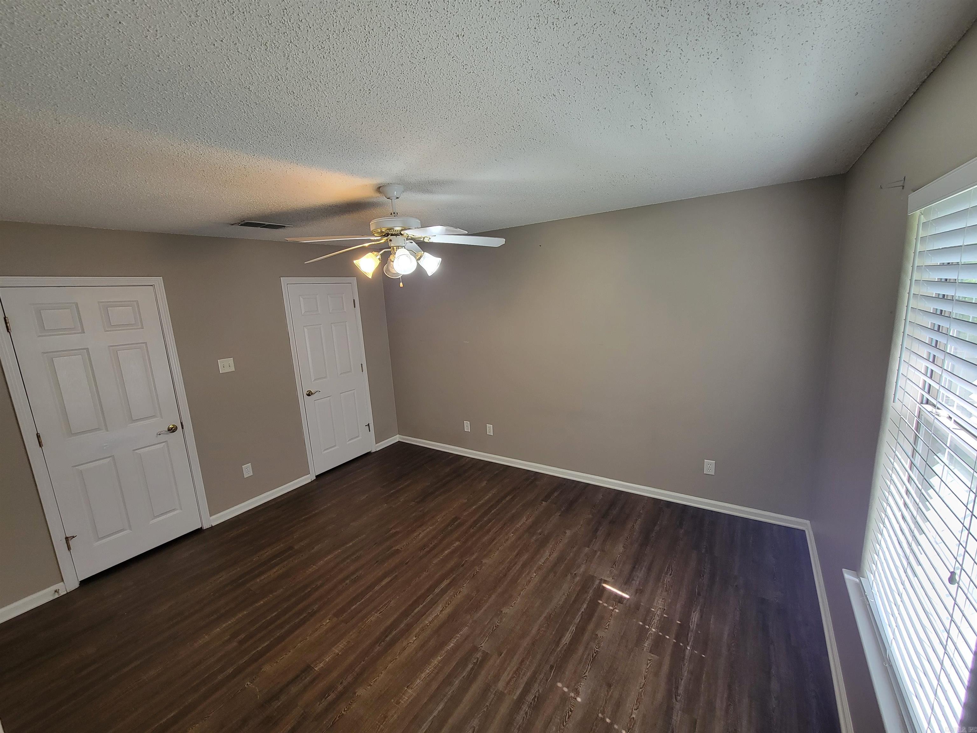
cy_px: 366
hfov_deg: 106.2
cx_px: 488
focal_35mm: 13
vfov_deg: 89.9
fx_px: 367
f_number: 2.2
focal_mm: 2.2
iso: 125
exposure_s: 1/60
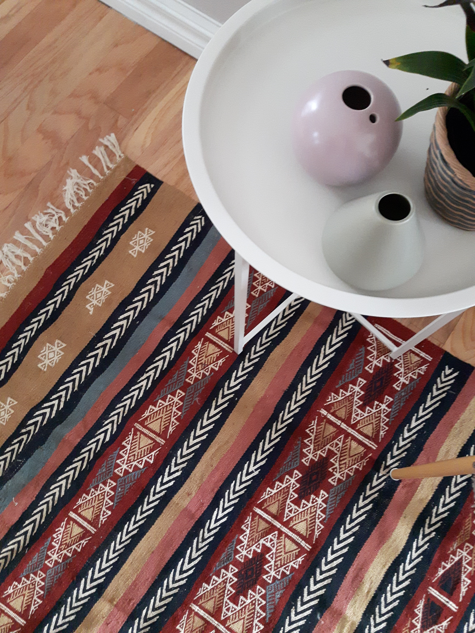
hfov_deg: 45.4
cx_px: 238
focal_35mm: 31
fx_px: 567
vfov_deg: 58.4
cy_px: 316
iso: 500
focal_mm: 3.7
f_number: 1.9
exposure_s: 1/17
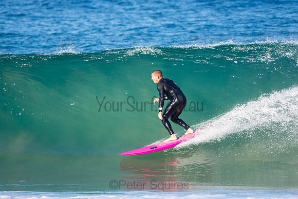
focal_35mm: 750
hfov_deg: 2.7
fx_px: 6209
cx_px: 149
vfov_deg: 1.8
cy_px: 100
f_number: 5.6
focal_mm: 500
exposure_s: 1/1250
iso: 400
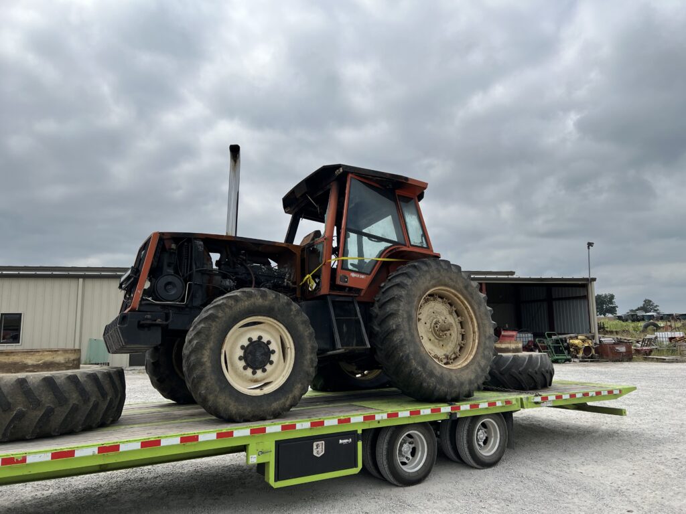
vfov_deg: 53.1
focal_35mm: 26
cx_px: 343
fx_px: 515
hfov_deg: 67.3
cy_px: 257
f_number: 1.5
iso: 50
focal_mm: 5.7
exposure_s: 1/8000
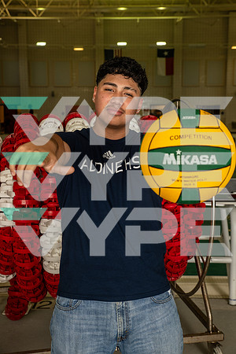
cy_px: 177
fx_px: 492
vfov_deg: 39.6
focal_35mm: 50
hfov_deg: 27.0
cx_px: 118
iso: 500
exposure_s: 1/250
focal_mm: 50
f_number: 7.1
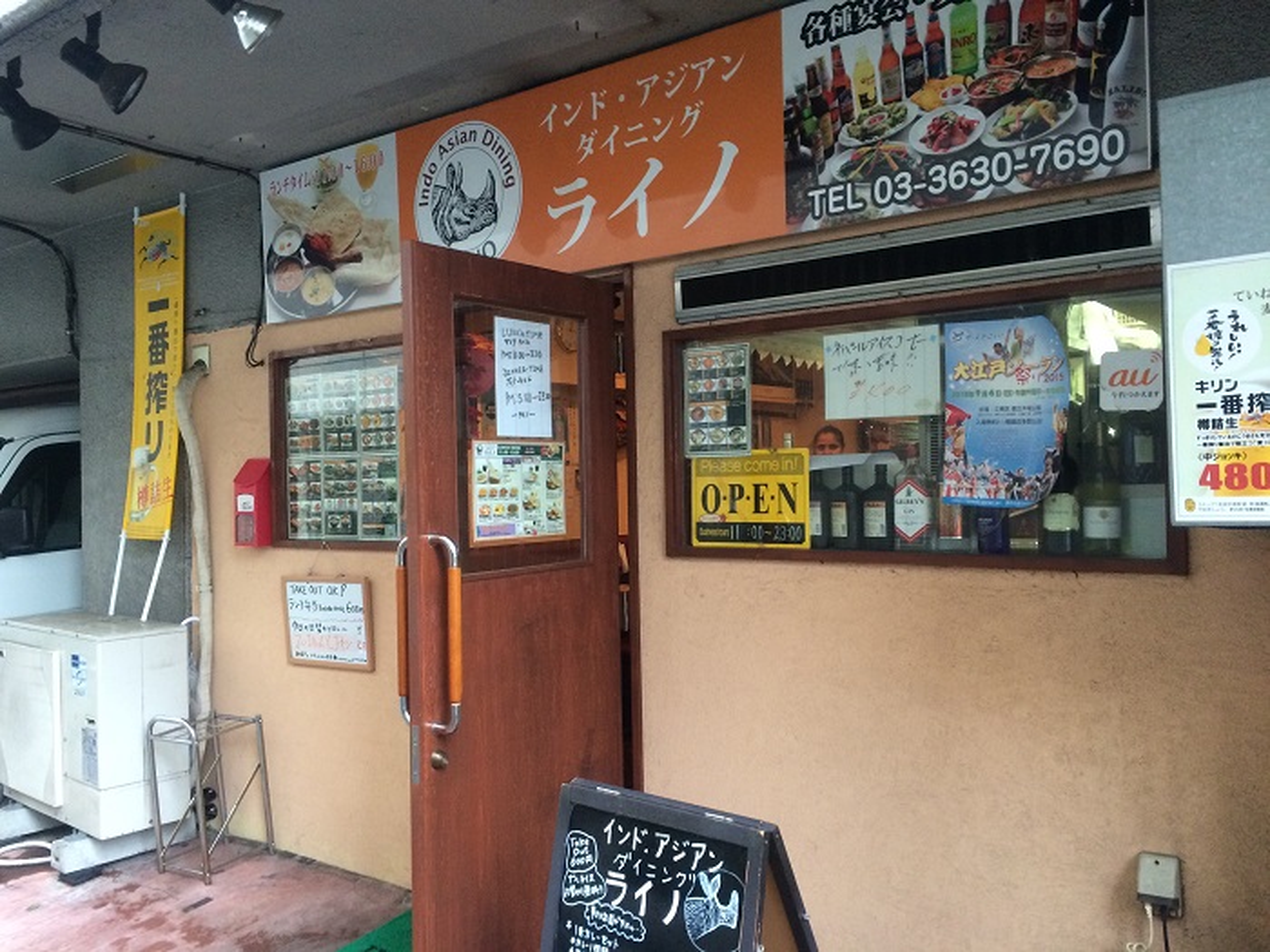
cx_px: 635
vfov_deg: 48.2
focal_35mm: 29
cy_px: 476
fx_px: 1064
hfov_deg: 61.7
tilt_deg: +0.7
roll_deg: +1.4
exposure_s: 1/30
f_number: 2.2
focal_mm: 4.15
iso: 160
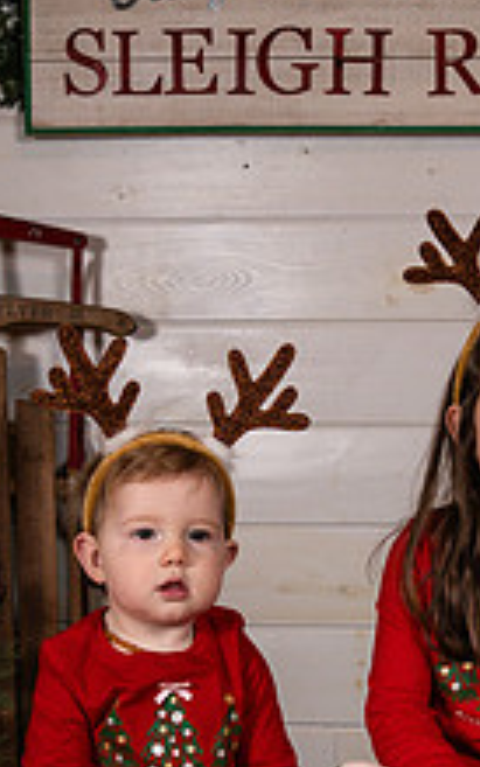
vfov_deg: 25.6
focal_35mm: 79
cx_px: 379
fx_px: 1652
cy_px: 636
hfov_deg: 16.4
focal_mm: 24
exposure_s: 1/250
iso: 200
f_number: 4
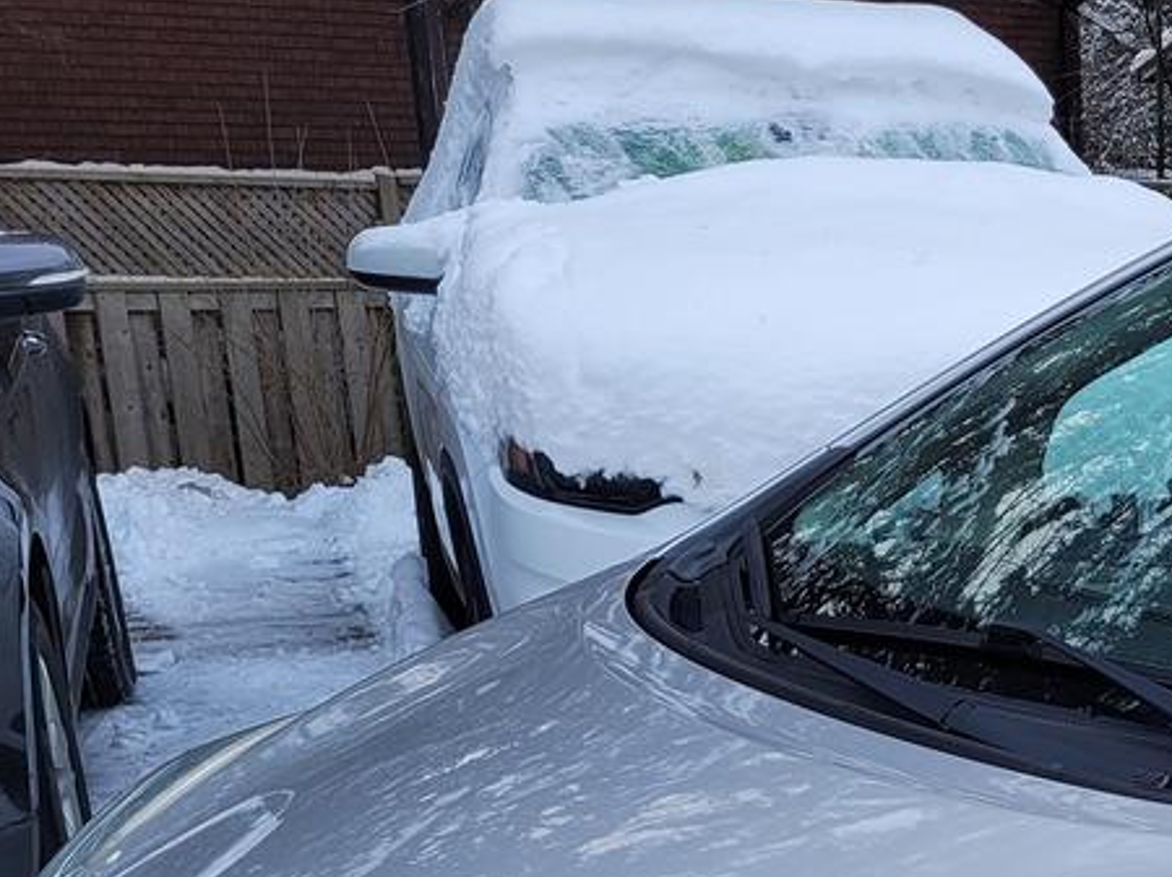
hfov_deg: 23.8
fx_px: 2504
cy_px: 1142
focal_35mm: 74
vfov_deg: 18.5
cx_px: 1438
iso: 40
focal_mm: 5.4
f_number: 1.8
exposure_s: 1/172
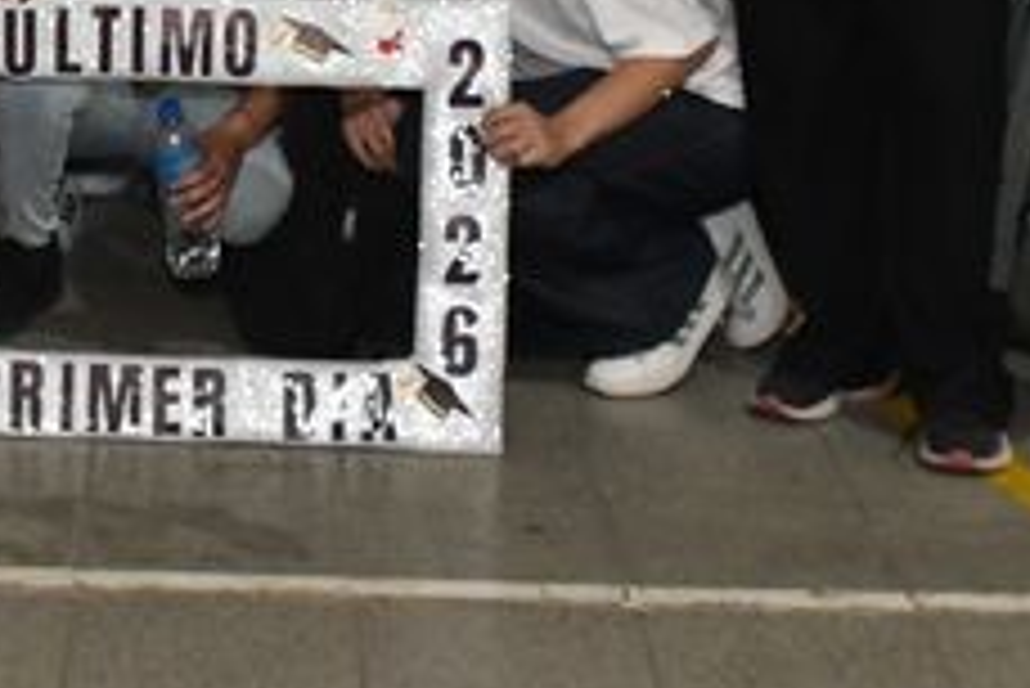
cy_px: -337
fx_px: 3378
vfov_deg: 11.2
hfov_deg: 17.2
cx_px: 189
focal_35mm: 118
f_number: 4.5
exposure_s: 1/250
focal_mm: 20
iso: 3200
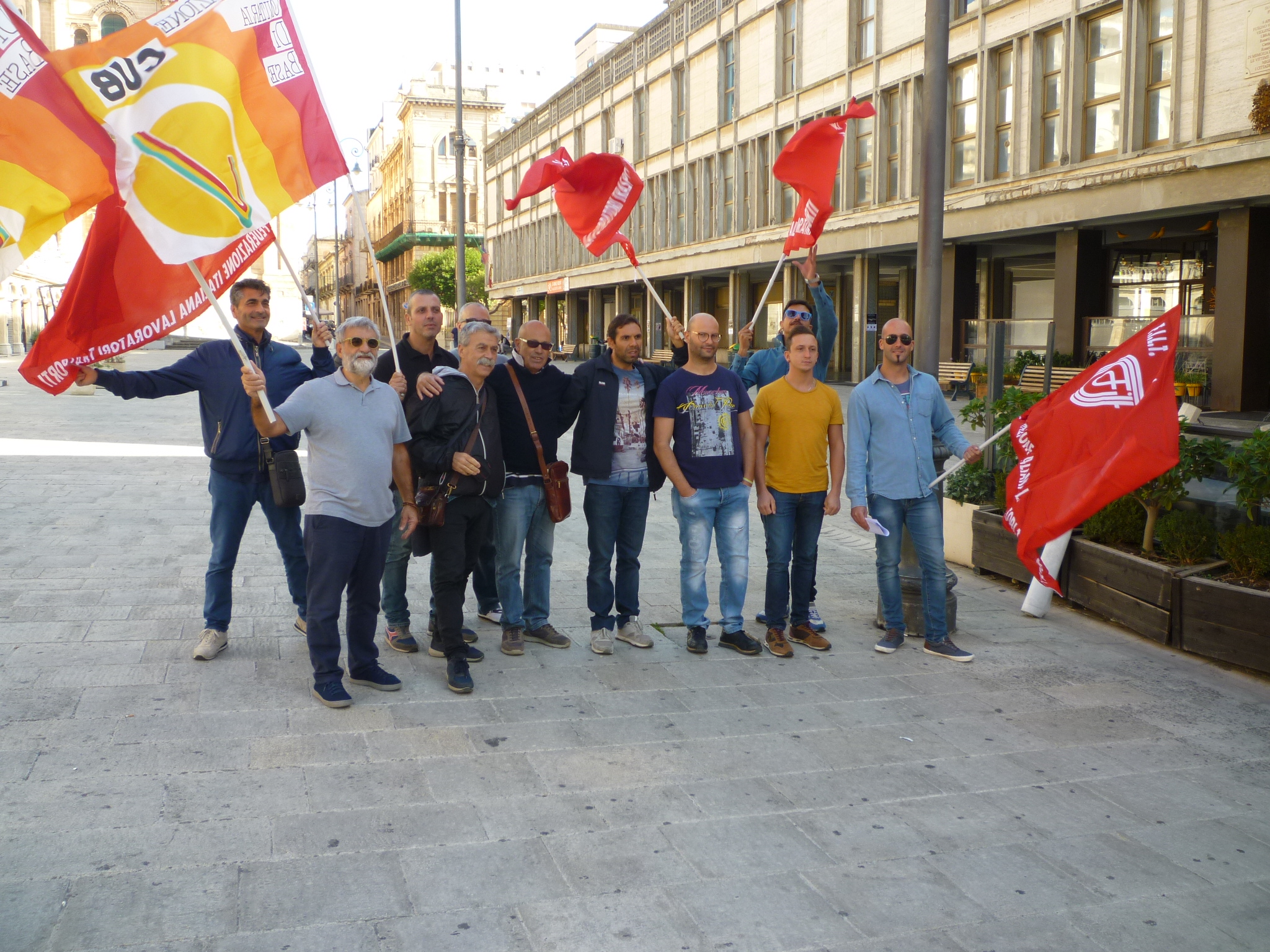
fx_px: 1064
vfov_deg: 48.2
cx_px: 635
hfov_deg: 61.7
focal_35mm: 29
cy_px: 476
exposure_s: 1/125
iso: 80
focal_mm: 5.2
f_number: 3.3
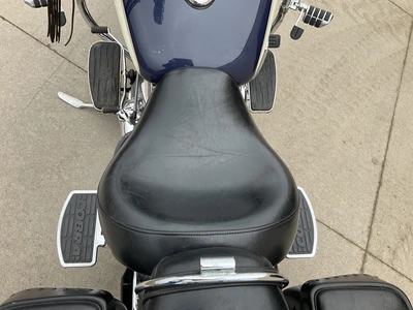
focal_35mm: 29
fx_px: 346
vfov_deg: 48.2
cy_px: 155
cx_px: 206
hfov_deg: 61.7
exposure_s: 1/122
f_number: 1.8
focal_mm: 3
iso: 25
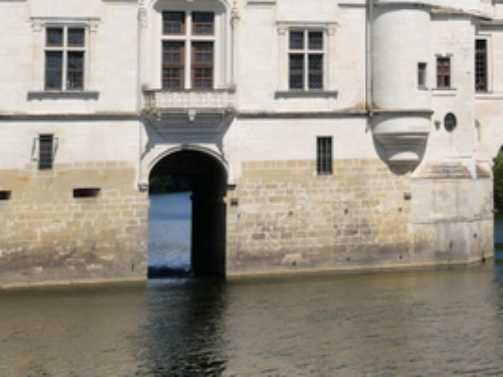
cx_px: 607
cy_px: -8
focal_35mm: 96
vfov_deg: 15.1
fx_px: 1394
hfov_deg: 19.3
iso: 200
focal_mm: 16
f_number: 10
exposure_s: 1/800
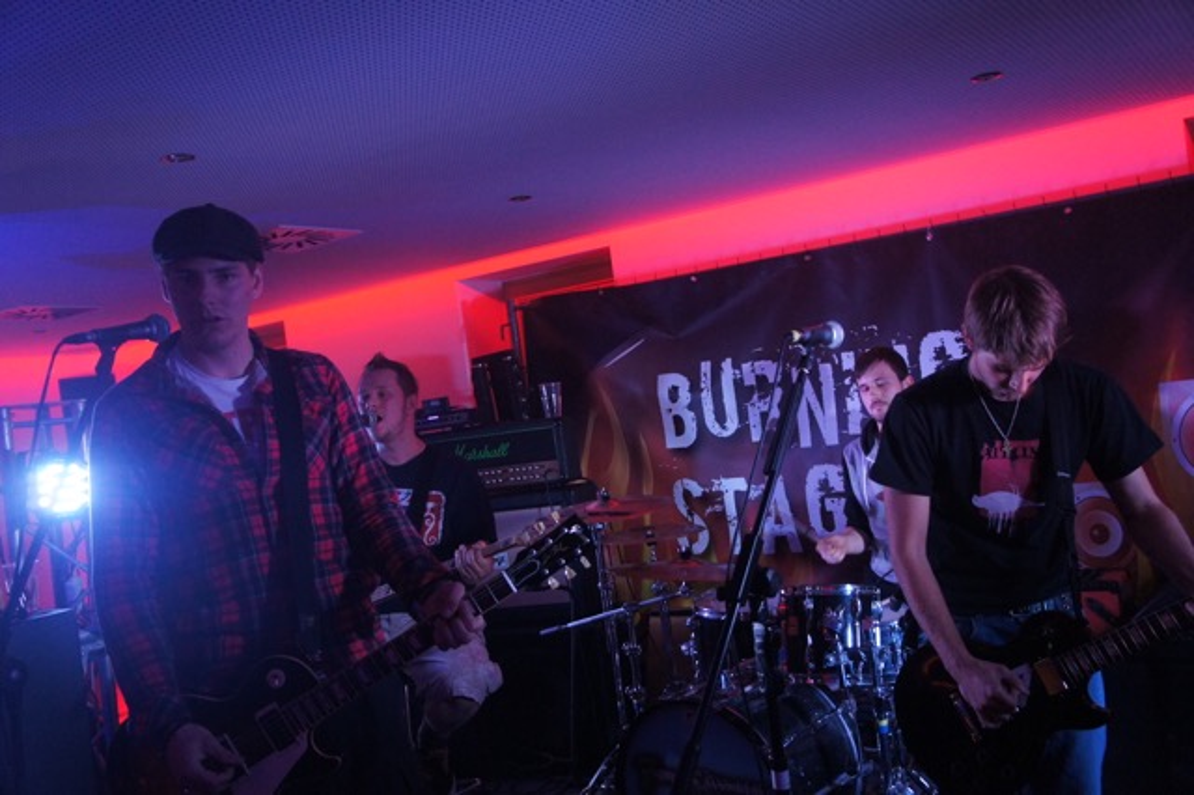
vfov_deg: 39.9
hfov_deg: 57.2
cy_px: 398
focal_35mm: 33
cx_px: 597
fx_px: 1094
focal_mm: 22
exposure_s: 1/60
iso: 1600
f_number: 4
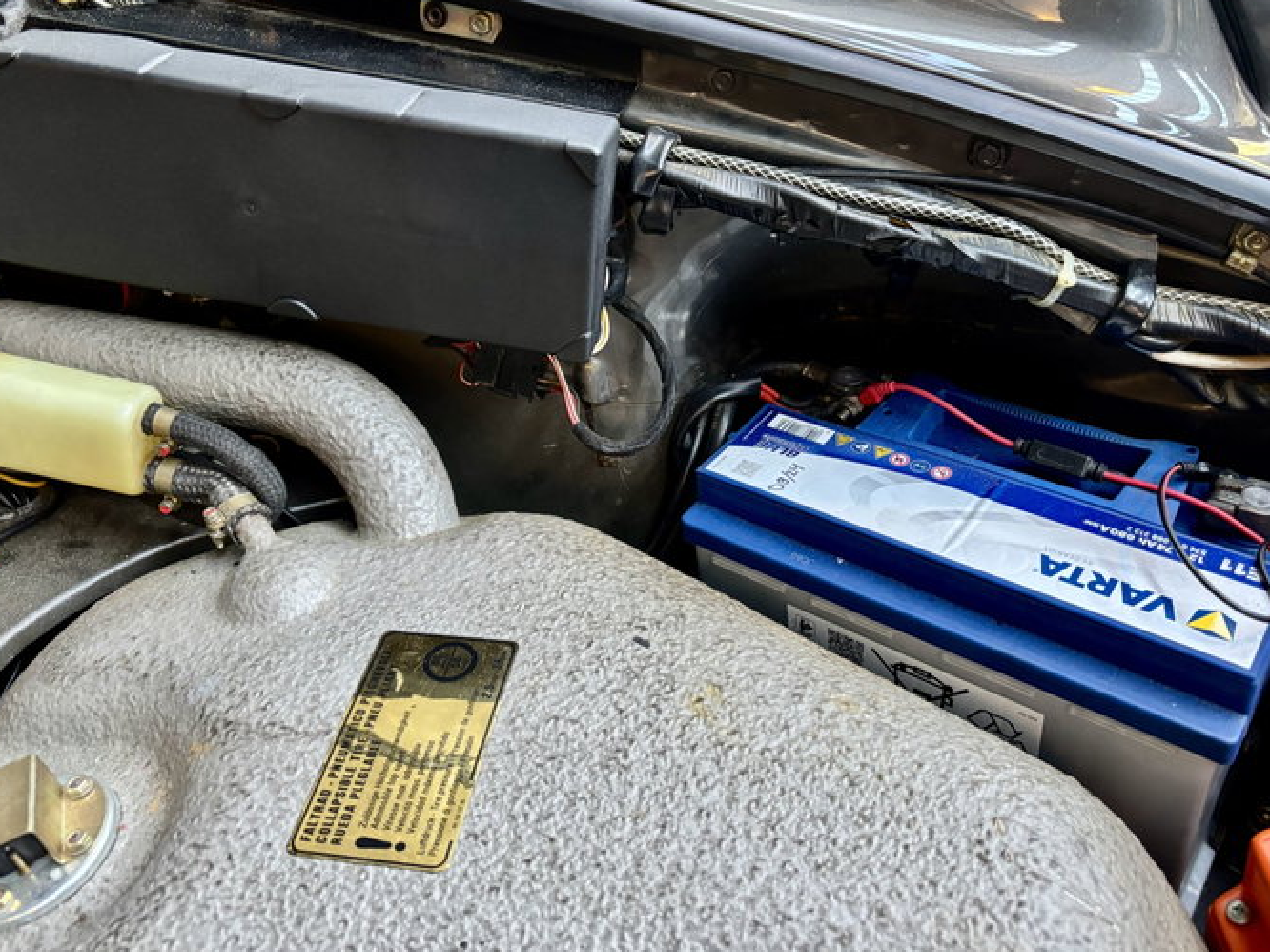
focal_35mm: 30
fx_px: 1100
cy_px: 429
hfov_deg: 60.0
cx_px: 646
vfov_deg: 46.7
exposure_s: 1/50
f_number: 1.6
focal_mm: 5.96
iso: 400
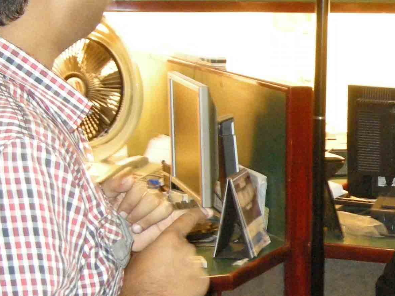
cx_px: 496
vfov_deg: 12.4
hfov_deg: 15.8
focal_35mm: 119
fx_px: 1358
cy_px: 213
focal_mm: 7.5
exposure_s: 1/8
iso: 400
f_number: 2.7
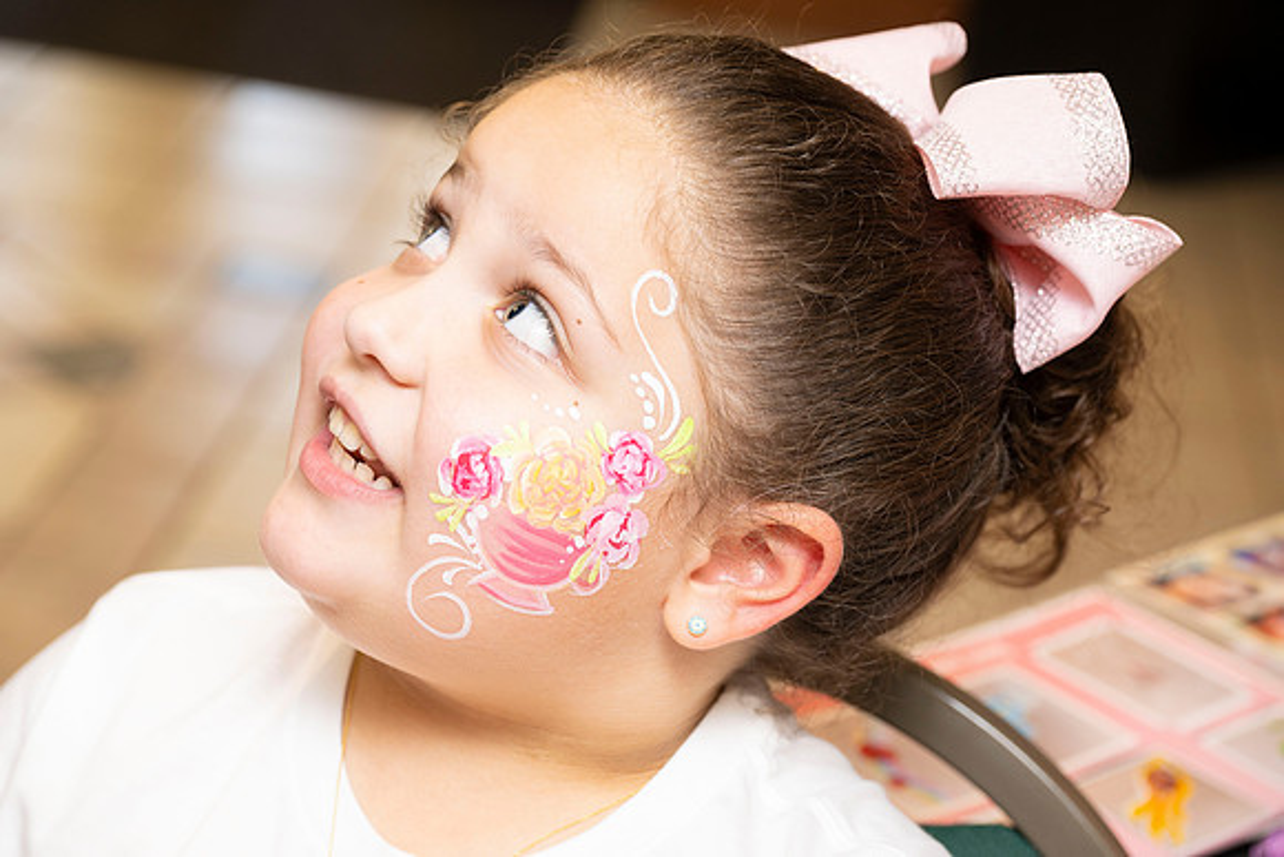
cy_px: 428
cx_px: 642
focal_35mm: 82
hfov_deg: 24.8
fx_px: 2925
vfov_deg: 16.7
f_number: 5
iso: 400
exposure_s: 1/100
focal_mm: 82
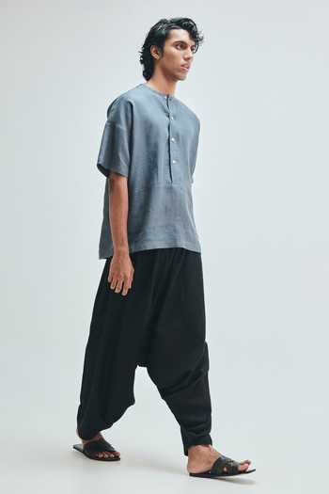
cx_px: 164
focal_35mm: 62
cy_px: 247
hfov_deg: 21.9
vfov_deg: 32.4
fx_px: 850
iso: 400
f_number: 8
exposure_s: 1/125
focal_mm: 62
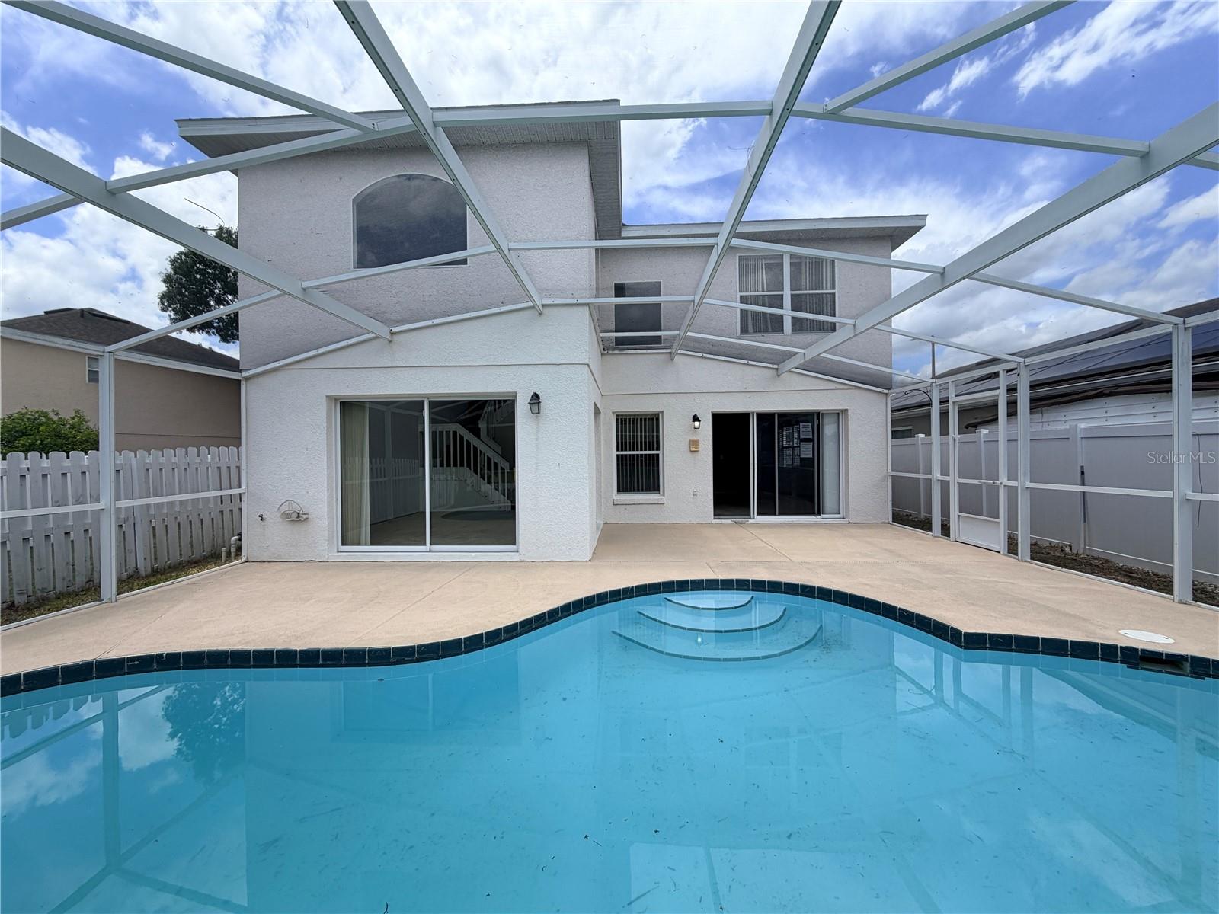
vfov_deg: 85.7
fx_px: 493
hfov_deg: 102.1
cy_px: 457
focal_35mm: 14
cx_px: 610
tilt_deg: +0.1
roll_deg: +1.2
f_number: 2.2
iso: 25
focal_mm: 2.22
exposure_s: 1/770
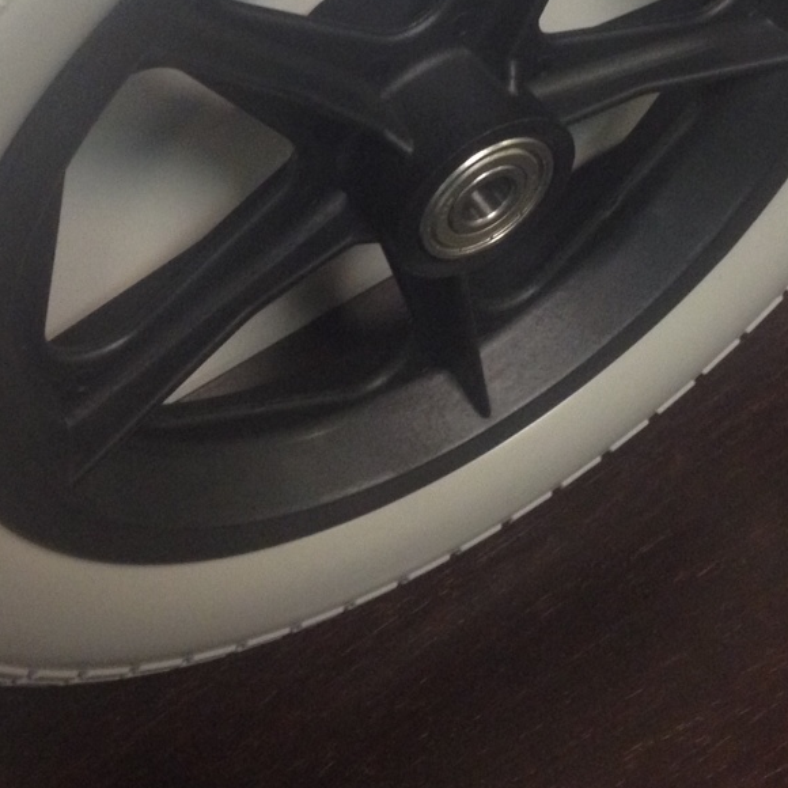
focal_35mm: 87
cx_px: 451
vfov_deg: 19.5
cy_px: 42
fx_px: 2241
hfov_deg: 19.9
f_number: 2.4
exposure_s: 1/20
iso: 200
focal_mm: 4.28
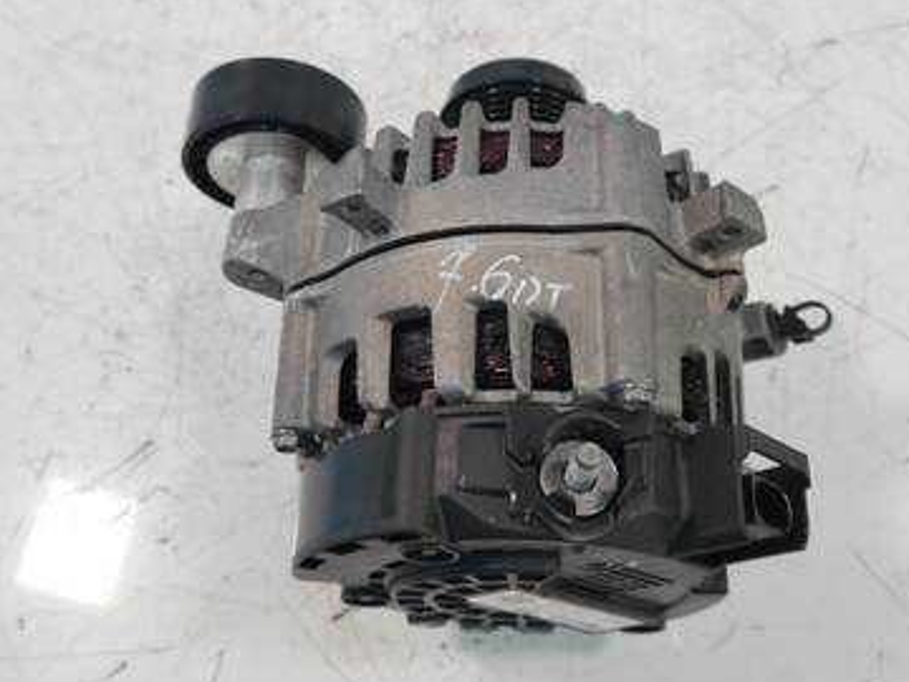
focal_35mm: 40
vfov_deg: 35.9
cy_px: 283
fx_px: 1050
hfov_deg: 46.8
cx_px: 462
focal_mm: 15
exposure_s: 1/60
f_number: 3.5
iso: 400
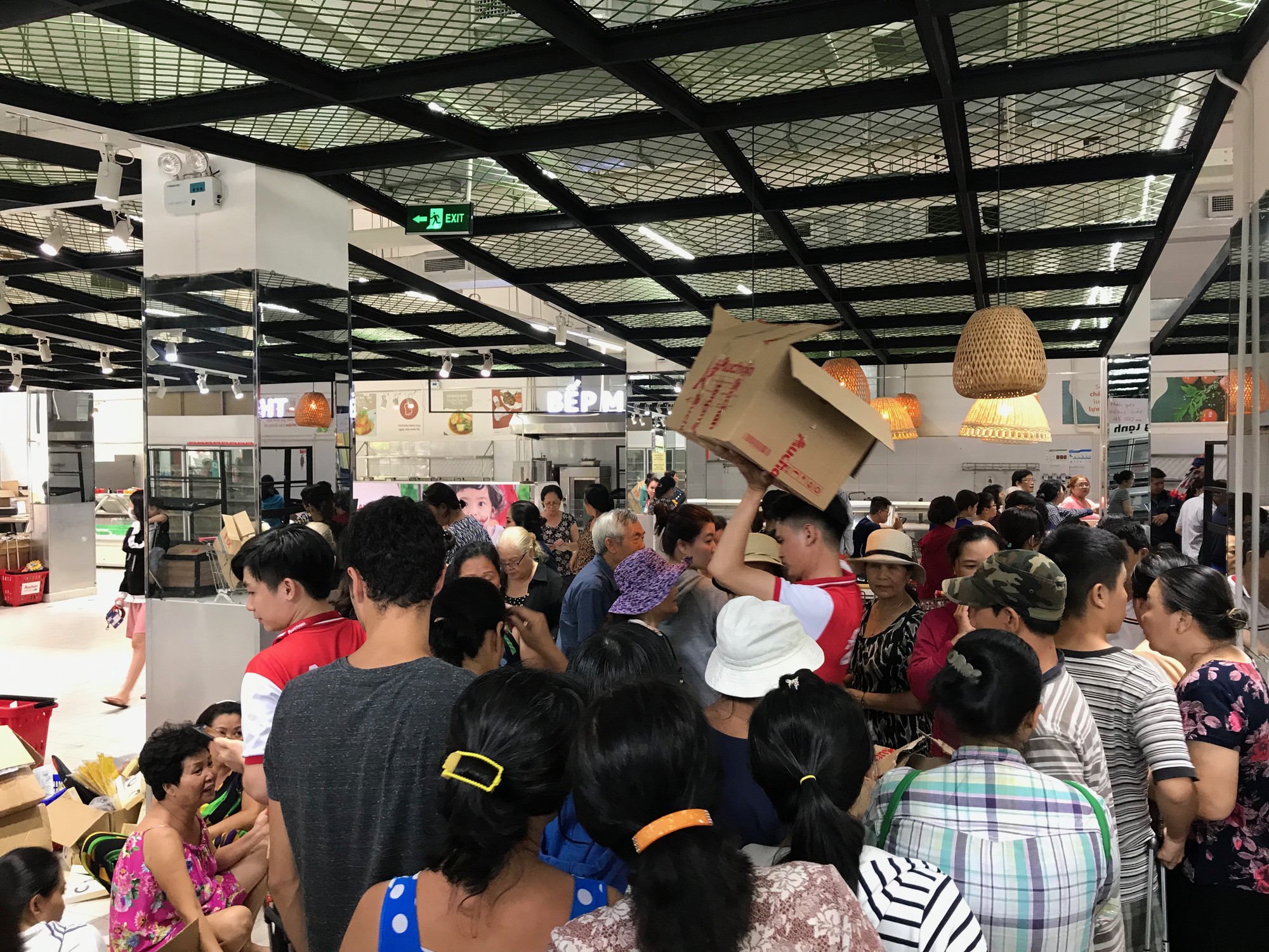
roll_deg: -0.4
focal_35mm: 28
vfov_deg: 49.7
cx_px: 634
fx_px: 1026
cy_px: 476
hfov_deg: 63.4
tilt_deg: -1.0
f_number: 1.8
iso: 40
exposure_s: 1/17
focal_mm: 3.99
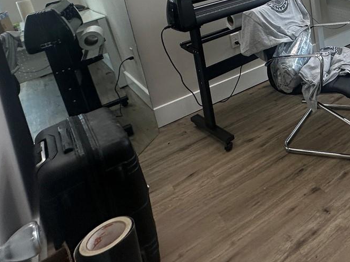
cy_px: -36
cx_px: 363
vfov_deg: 35.0
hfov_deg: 44.4
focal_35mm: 34
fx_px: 344
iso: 80
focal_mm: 2.22
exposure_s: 1/120
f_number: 2.2
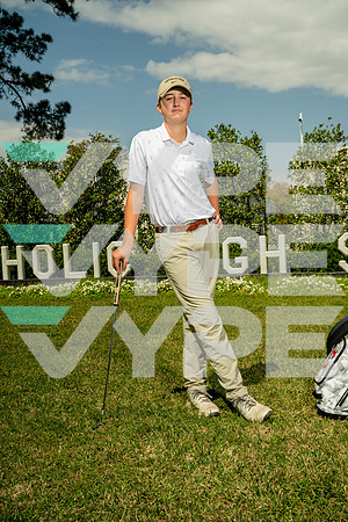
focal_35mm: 41
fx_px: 594
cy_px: 261
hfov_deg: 32.6
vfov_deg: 47.4
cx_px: 174
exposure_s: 1/250
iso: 100
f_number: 8
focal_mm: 41
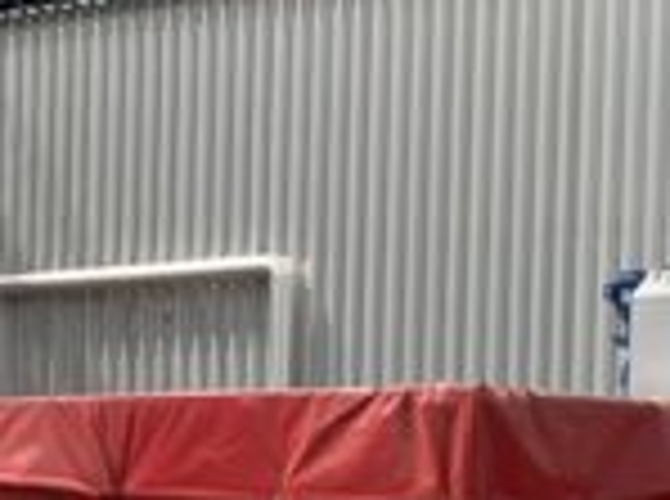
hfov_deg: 8.9
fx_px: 3495
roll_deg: -0.4
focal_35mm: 181
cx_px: -1340
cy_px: 793
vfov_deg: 8.0
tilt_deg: -2.4
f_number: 1.8
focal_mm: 3.99
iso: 32
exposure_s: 1/1312
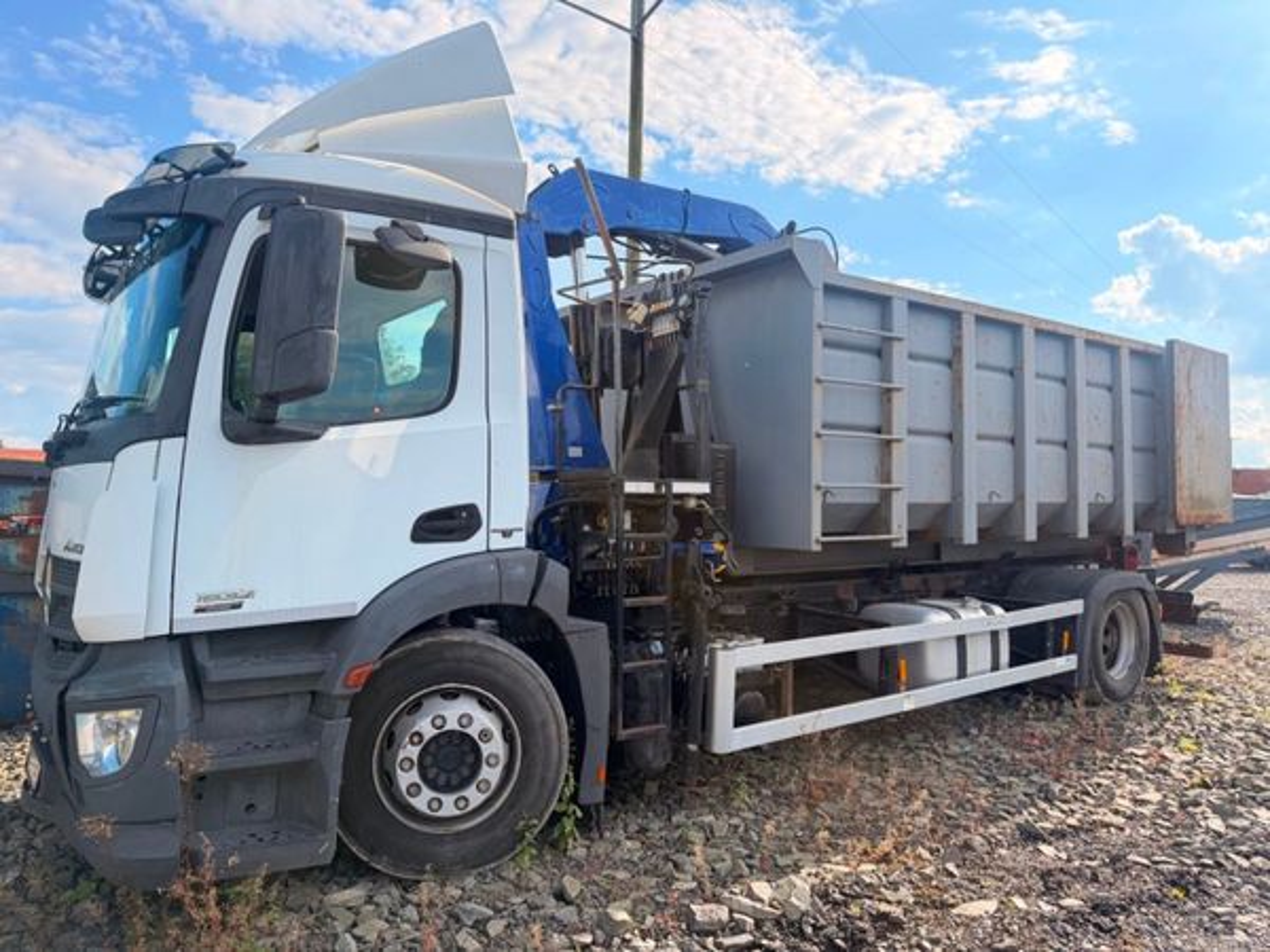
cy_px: 476
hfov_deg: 71.6
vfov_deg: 56.8
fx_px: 881
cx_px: 635
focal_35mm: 24
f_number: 1.78
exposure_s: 1/1855
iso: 100
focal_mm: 6.76
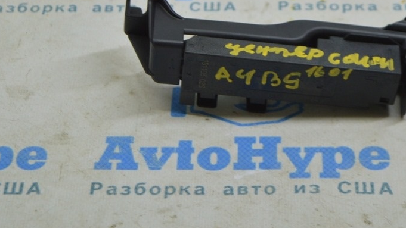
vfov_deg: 10.2
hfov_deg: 18.2
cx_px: 221
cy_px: 51
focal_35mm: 118
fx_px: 1270
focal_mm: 50
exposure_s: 1/40
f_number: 5.6
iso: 400
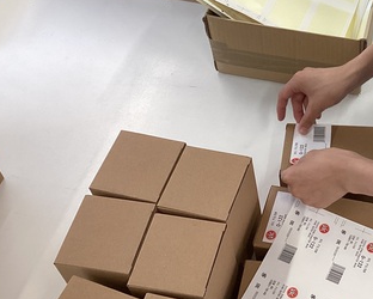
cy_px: 26
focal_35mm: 62
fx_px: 685
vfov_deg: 23.9
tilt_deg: -48.5
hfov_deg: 28.6
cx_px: 372
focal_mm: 3.3
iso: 80
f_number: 2.4
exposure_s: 1/120
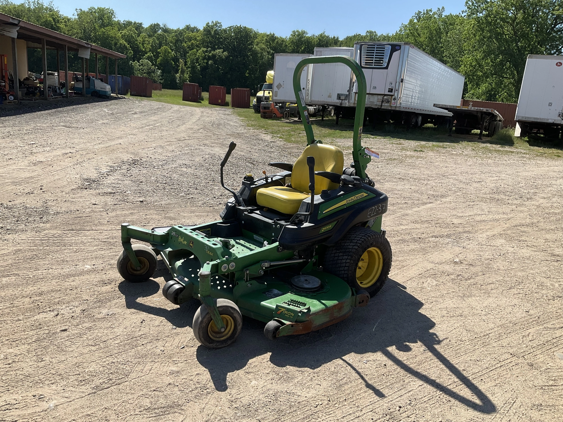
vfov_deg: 48.2
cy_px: 211
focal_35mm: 29
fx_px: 472
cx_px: 282
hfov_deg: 61.7
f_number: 1.8
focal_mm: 3
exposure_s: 1/1675
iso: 25
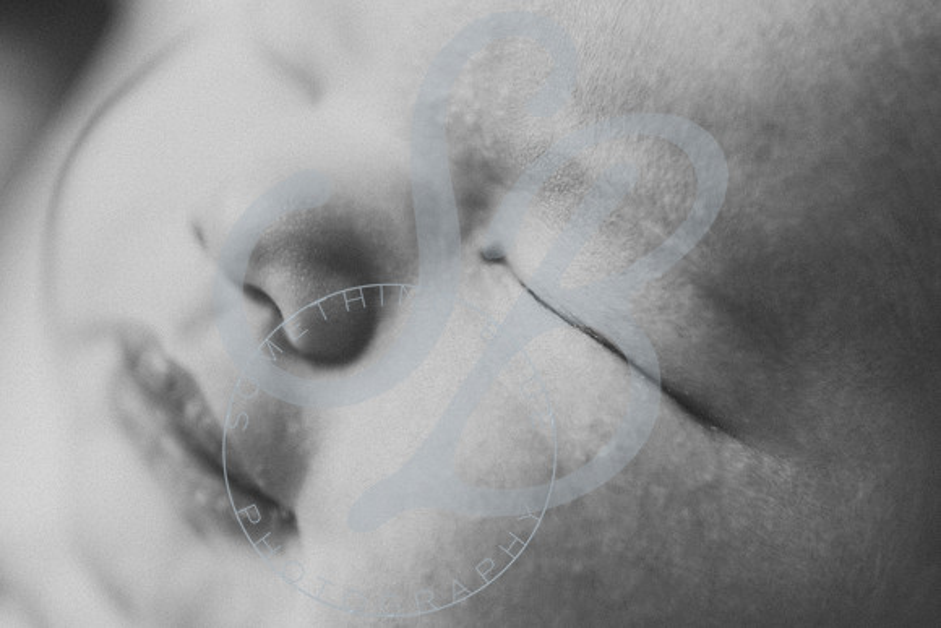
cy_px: 314
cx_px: 470
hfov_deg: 33.4
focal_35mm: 60
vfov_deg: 22.6
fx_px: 1569
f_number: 5.6
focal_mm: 60
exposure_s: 1/125
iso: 800
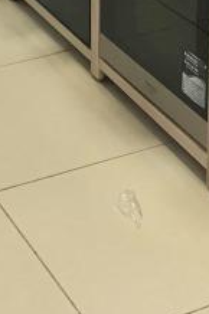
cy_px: -223
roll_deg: -0.9
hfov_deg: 9.9
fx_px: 1195
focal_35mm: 137
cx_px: 246
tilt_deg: -11.8
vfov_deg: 13.6
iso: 32
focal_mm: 3.99
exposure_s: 1/20
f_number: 1.8
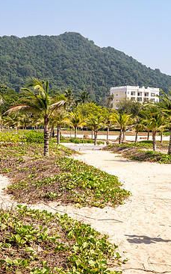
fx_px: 433
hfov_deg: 22.2
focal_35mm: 58
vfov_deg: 35.1
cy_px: 131
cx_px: 44
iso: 72
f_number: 8
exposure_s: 1/125
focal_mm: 24
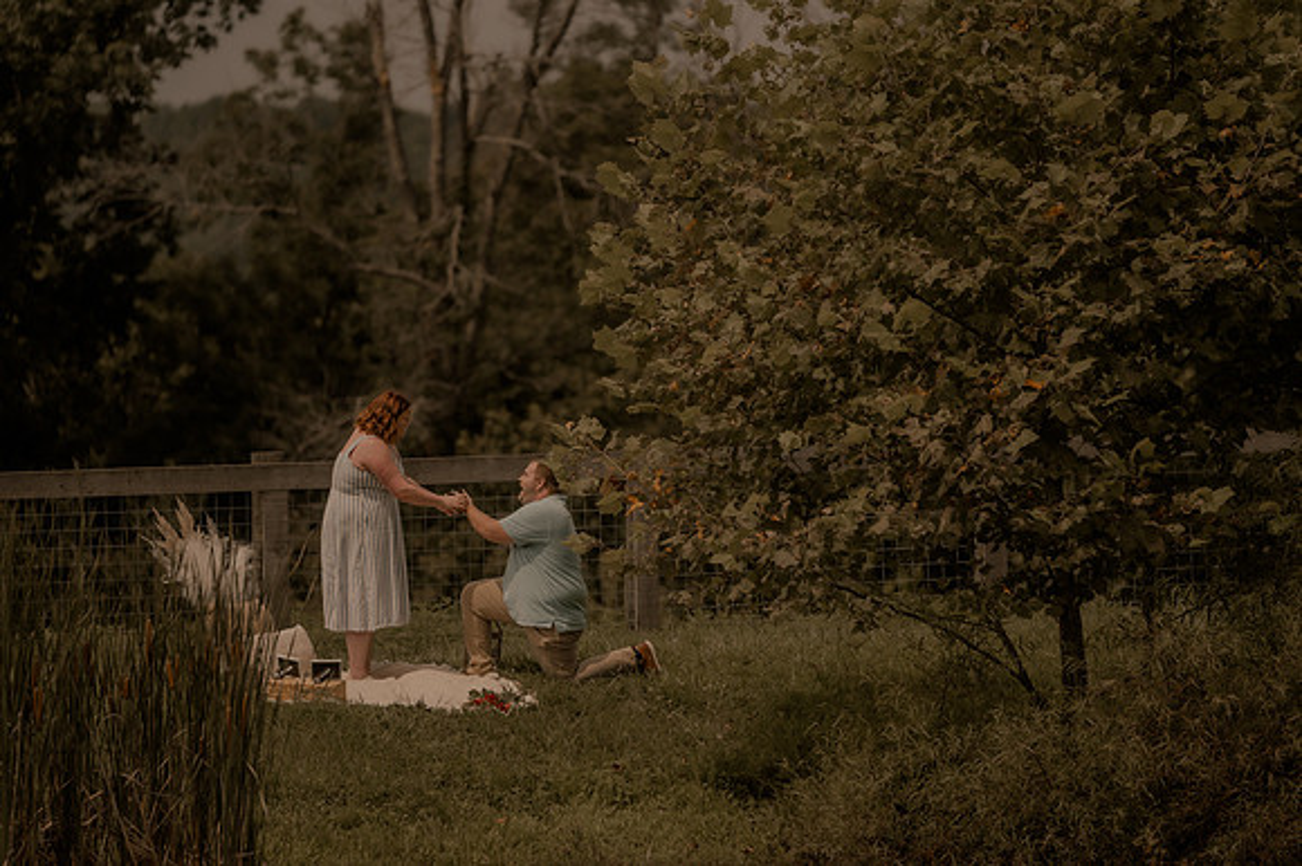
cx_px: 651
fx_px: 7229
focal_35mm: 200
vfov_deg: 6.9
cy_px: 433
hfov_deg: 10.3
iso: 125
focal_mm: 200
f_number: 2.8
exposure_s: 1/1600
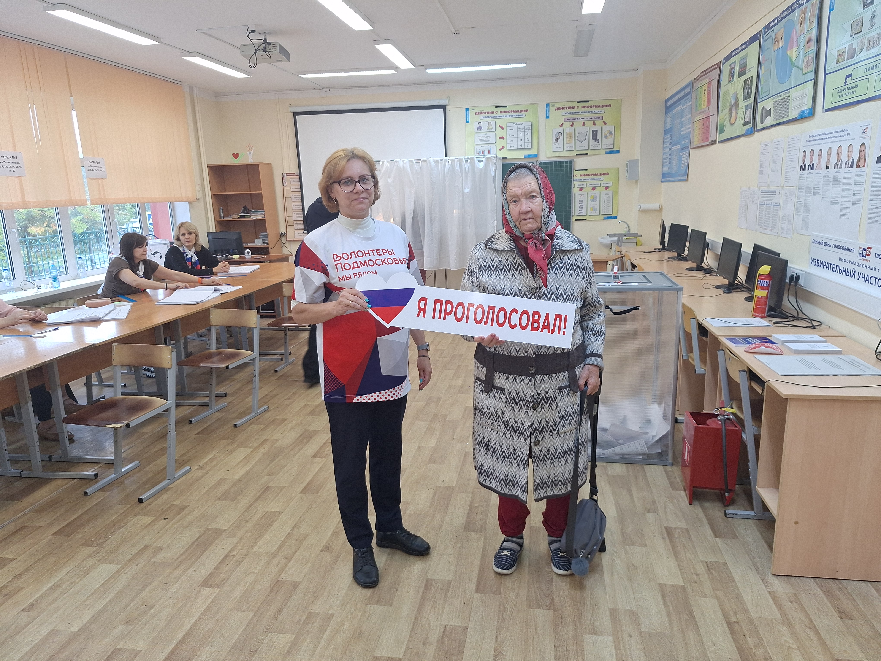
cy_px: 330
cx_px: 440
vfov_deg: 58.9
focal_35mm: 23
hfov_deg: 73.9
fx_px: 585
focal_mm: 5.54
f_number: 1.8
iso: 50
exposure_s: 1/50
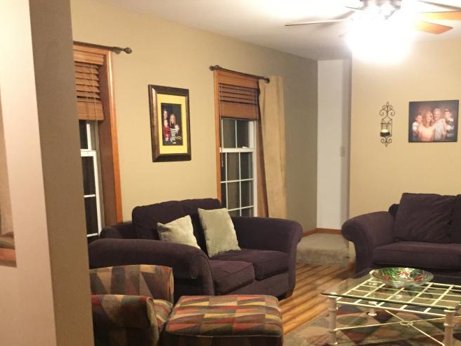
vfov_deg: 31.6
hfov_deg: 41.4
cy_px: 260
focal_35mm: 45
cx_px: 314
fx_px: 599
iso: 320
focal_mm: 4.15
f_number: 2.2
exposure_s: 1/15
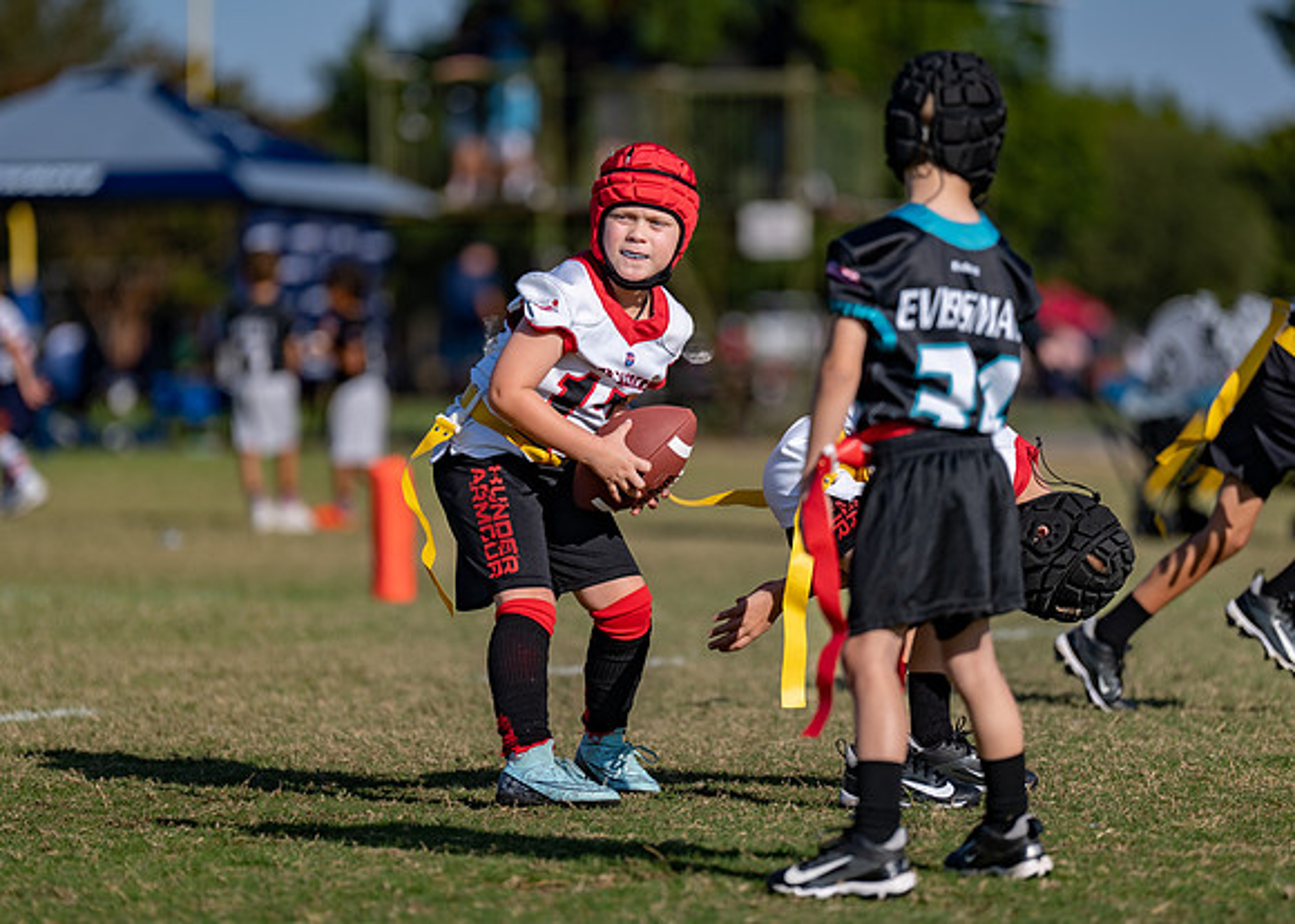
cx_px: 648
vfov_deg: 5.3
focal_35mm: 271
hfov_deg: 7.4
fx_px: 9961
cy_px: 474
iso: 100
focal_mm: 200
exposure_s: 1/3200
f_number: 2.8
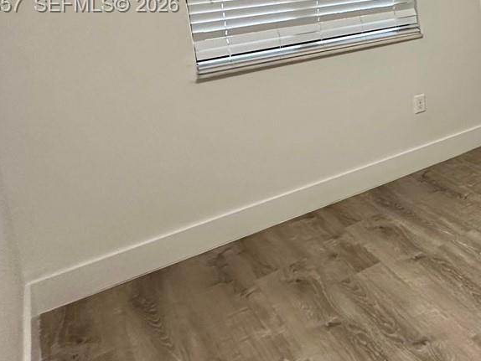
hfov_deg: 36.1
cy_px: 6
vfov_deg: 33.9
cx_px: 588
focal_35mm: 39
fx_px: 542
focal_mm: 2.22
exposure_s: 1/60
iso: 200
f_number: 2.2
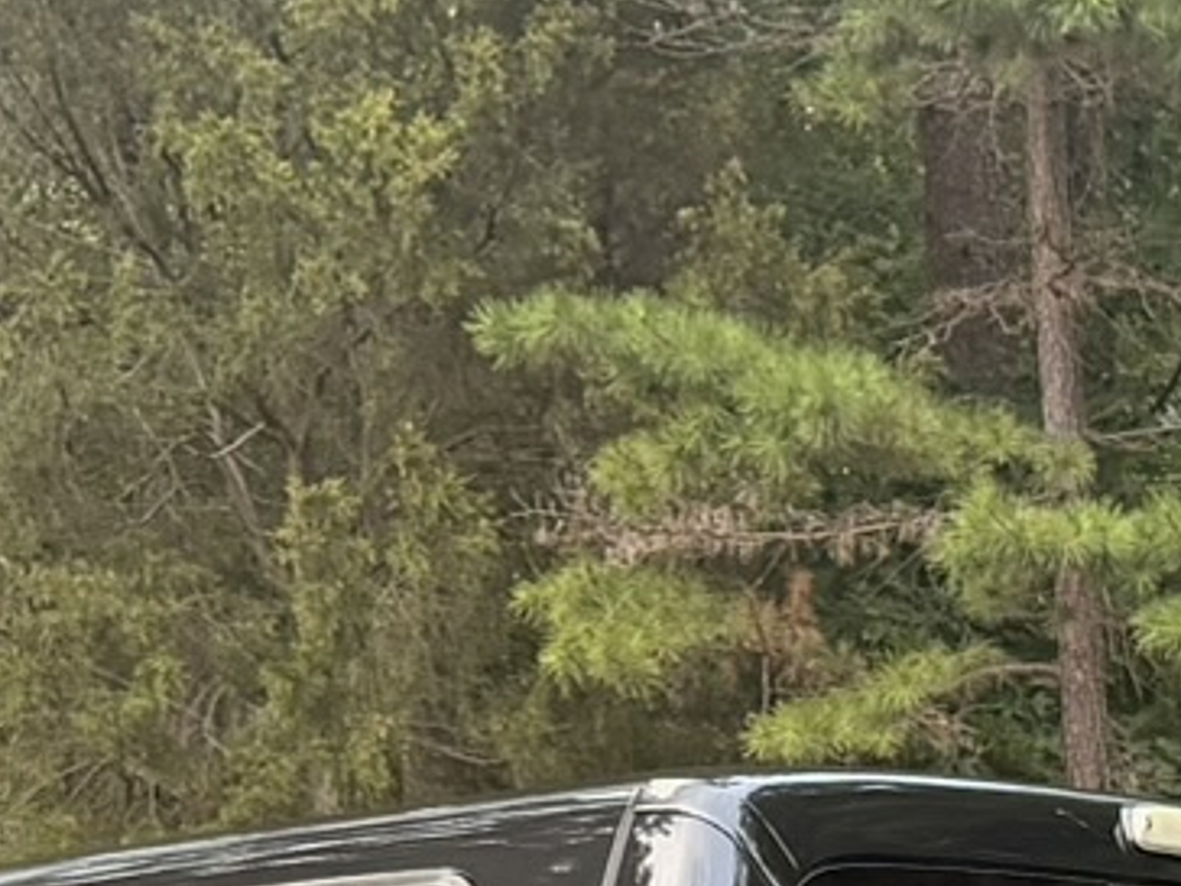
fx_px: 4606
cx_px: 1359
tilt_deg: -7.0
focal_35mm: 135
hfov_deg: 14.2
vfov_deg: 10.0
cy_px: 1895
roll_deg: +2.6
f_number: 1.78
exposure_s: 1/60
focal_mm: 6.76
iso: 250
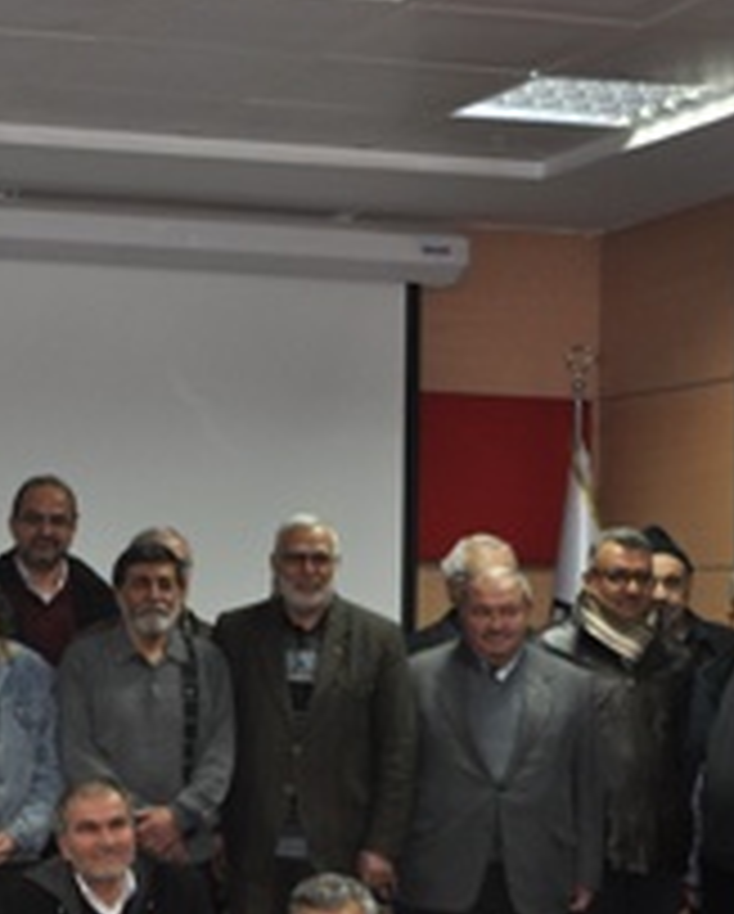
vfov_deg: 19.9
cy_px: 473
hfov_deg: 15.7
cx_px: -50
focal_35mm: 96
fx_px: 2602
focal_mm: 31
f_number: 4
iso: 800
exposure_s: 1/60
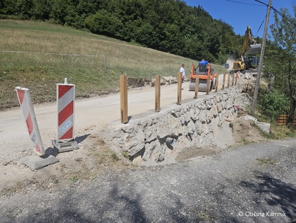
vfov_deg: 58.9
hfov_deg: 73.9
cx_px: 148
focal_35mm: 23
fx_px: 197
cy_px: 112
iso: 25
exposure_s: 1/3427
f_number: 1.8
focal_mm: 5.4
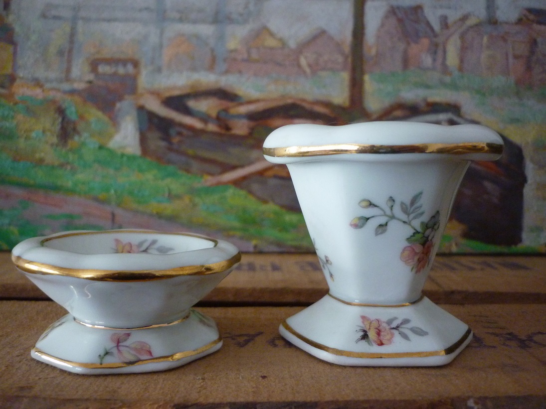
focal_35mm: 33
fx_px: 520
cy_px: 204
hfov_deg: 55.4
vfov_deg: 42.9
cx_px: 273
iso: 400
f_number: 2.8
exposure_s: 1/15
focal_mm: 5.5
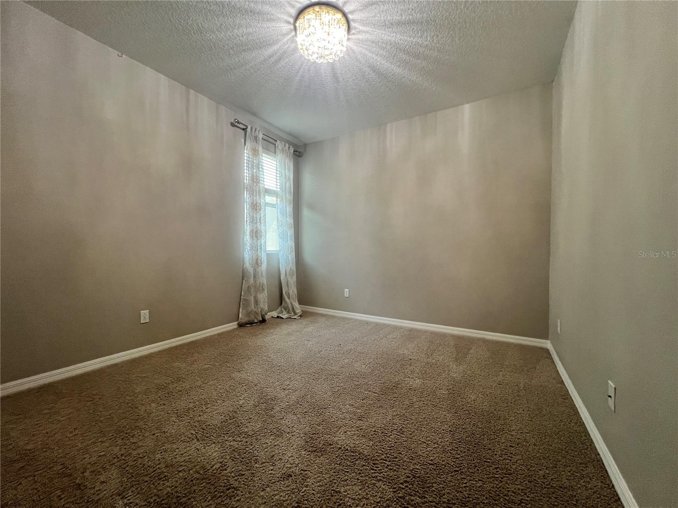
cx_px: 339
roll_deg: +0.1
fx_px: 255
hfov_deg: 106.2
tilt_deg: -0.1
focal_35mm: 13
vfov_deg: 89.9
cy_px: 254
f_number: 1.8
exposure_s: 1/120
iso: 200
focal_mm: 1.57
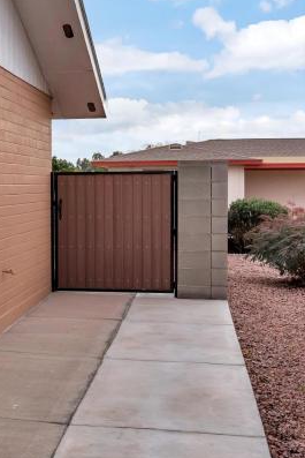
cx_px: 12
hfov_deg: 22.6
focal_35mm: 58
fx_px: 736
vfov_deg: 34.4
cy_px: 194
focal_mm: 30
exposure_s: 1/400
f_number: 10
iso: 400
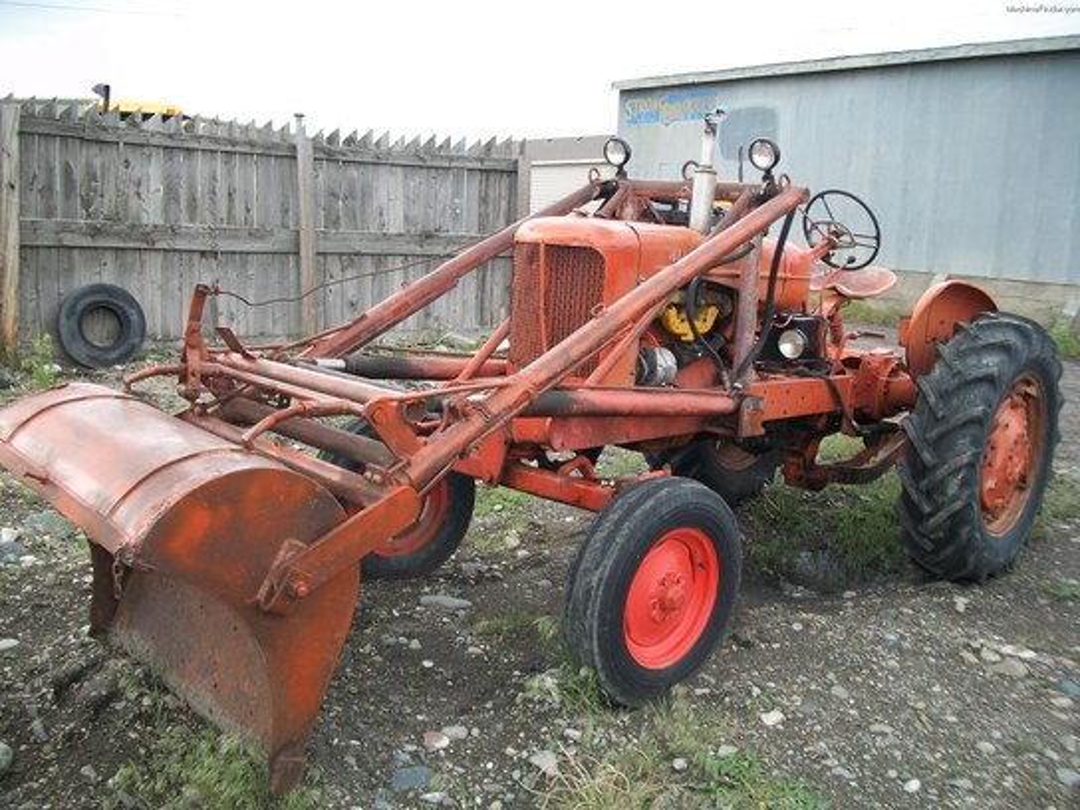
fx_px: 998
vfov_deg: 44.2
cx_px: 540
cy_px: 405
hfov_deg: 56.8
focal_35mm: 32
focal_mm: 5.7
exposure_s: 1/320
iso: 80
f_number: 2.9
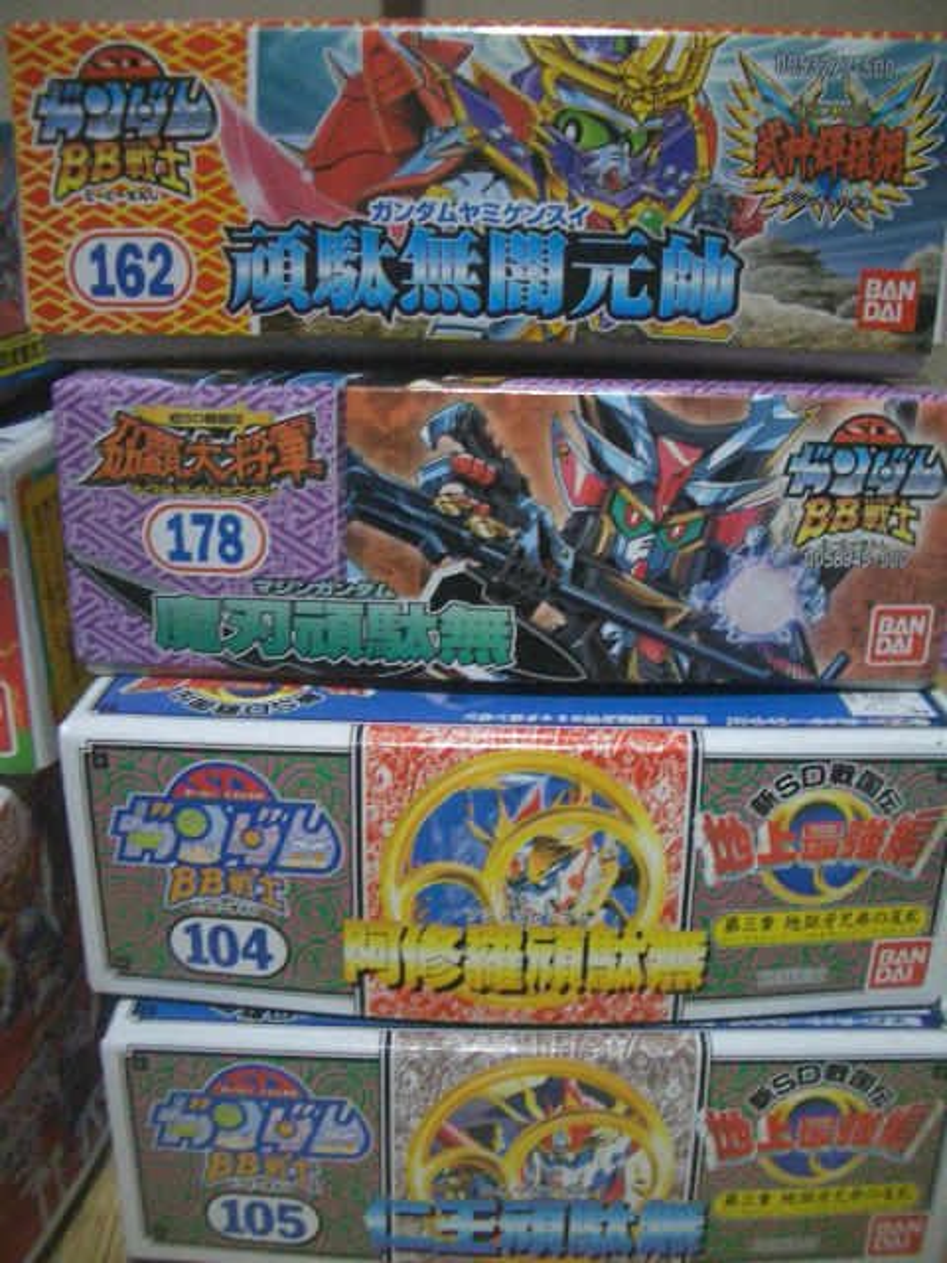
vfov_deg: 52.6
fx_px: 1277
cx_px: 474
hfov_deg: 40.7
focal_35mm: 35
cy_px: 632
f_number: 2.6
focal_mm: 5.8
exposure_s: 1/8
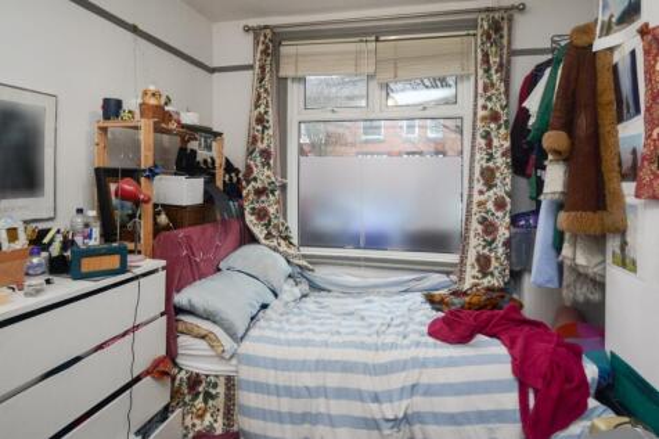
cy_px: 220
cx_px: 330
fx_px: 329
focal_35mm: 18
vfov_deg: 67.3
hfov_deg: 90.0
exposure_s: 1/80
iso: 400
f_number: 3.8
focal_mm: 12
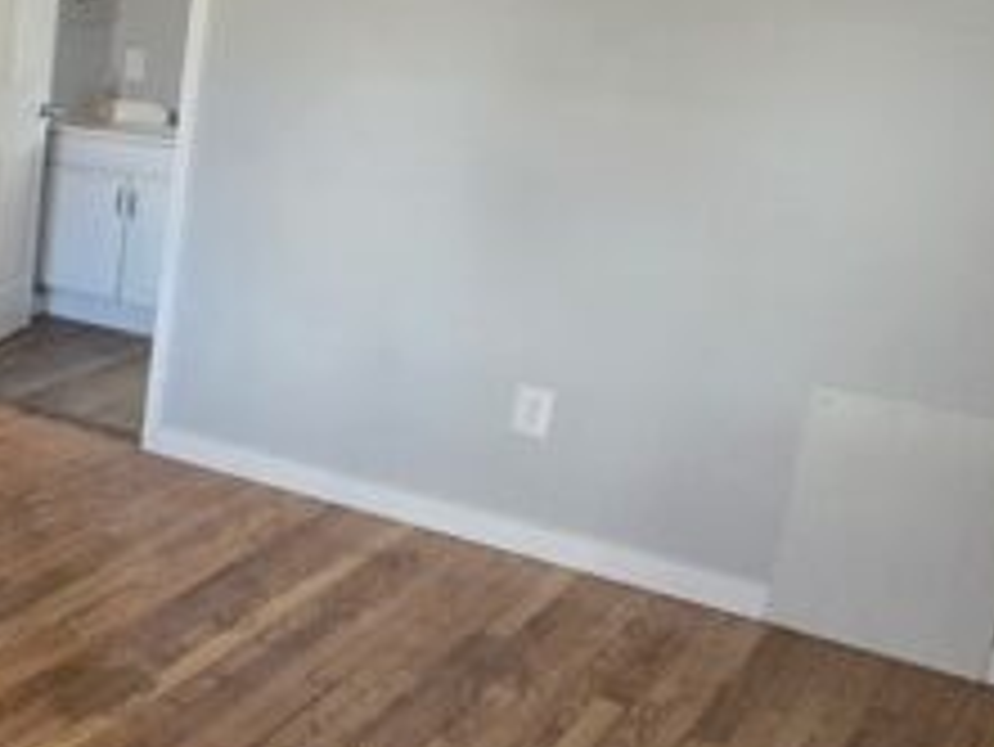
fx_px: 1350
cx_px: -450
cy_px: 292
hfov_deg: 28.5
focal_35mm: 47
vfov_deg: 30.8
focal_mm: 2.2
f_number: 2.2
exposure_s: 1/100
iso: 640
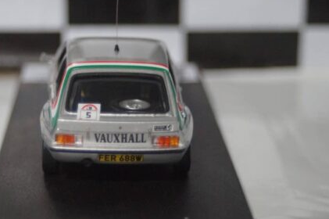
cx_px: 116
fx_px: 1075
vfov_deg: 11.6
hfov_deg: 17.4
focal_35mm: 118
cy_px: 136
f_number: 5
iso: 2500
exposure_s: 1/160
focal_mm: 55
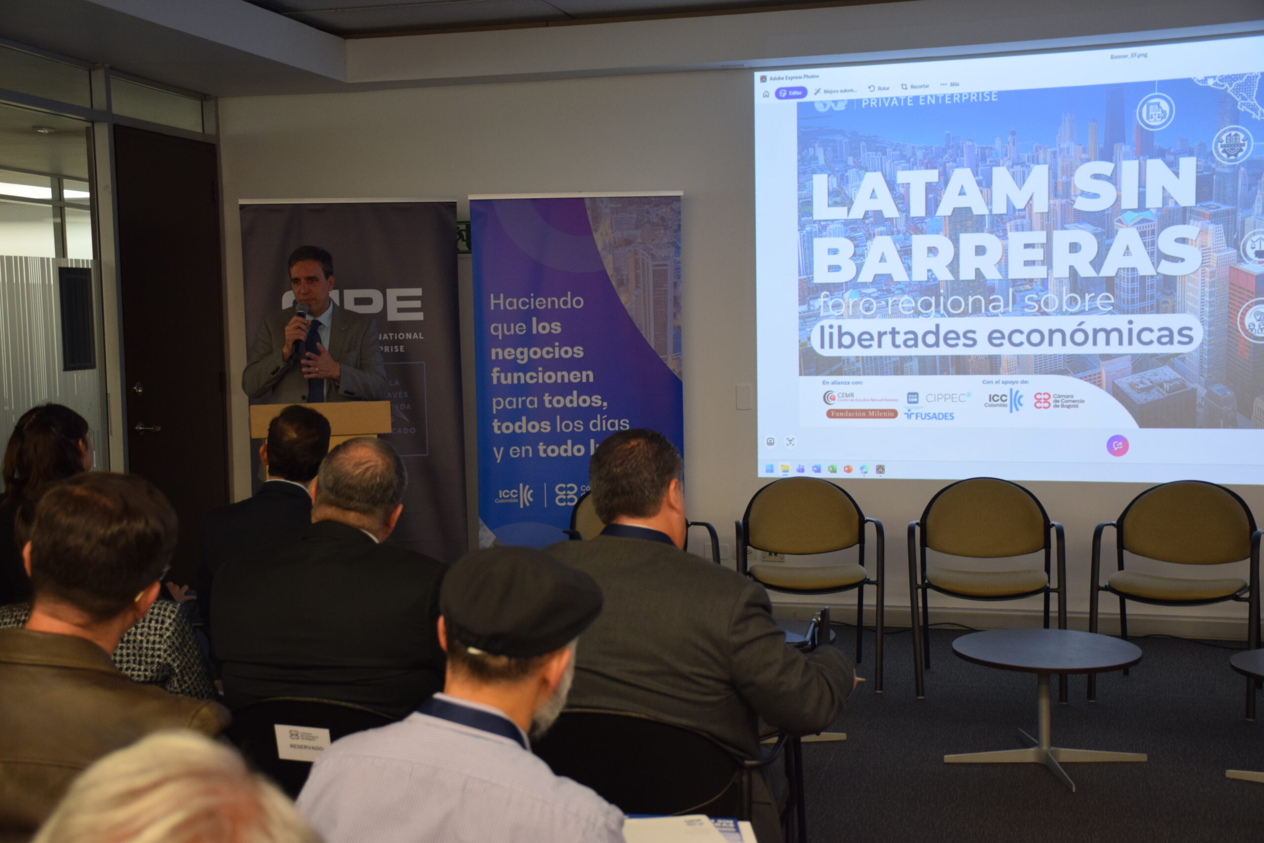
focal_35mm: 45
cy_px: 422
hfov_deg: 43.6
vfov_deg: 29.9
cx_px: 632
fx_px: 1580
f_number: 4
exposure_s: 1/60
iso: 720
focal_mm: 30
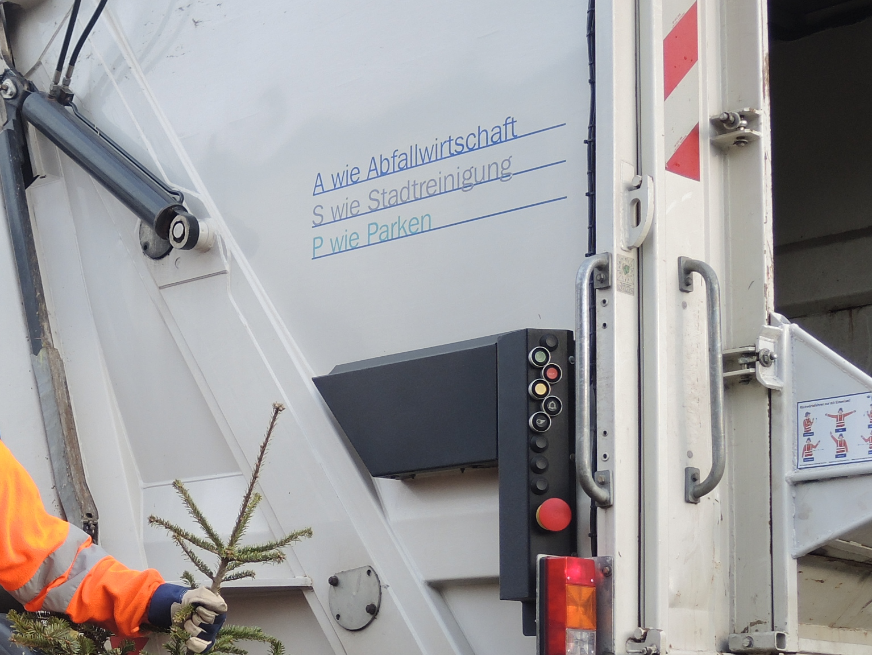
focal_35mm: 73
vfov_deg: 19.9
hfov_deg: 25.8
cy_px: 529
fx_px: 1839
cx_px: 82
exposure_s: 1/200
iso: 80
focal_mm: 6
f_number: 2
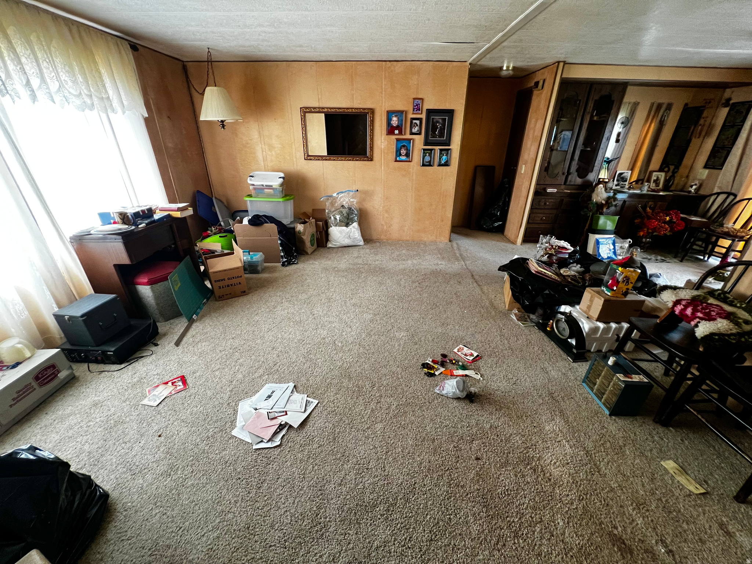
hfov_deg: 106.2
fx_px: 282
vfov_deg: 89.9
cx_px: 376
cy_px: 282
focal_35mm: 13
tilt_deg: -25.4
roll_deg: -0.6
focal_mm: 1.57
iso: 250
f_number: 1.8
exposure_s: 1/60
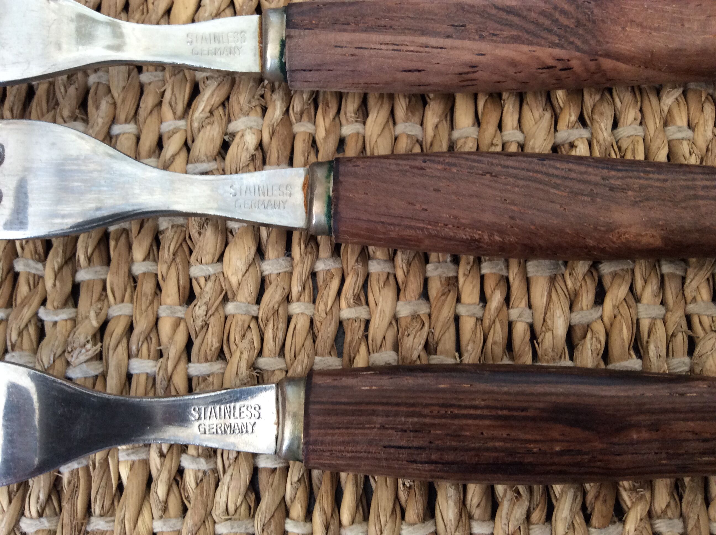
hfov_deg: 56.9
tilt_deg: -76.8
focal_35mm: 32
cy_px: 268
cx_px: 358
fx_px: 661
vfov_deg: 44.1
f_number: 2.4
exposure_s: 1/24
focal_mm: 3.3
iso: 80
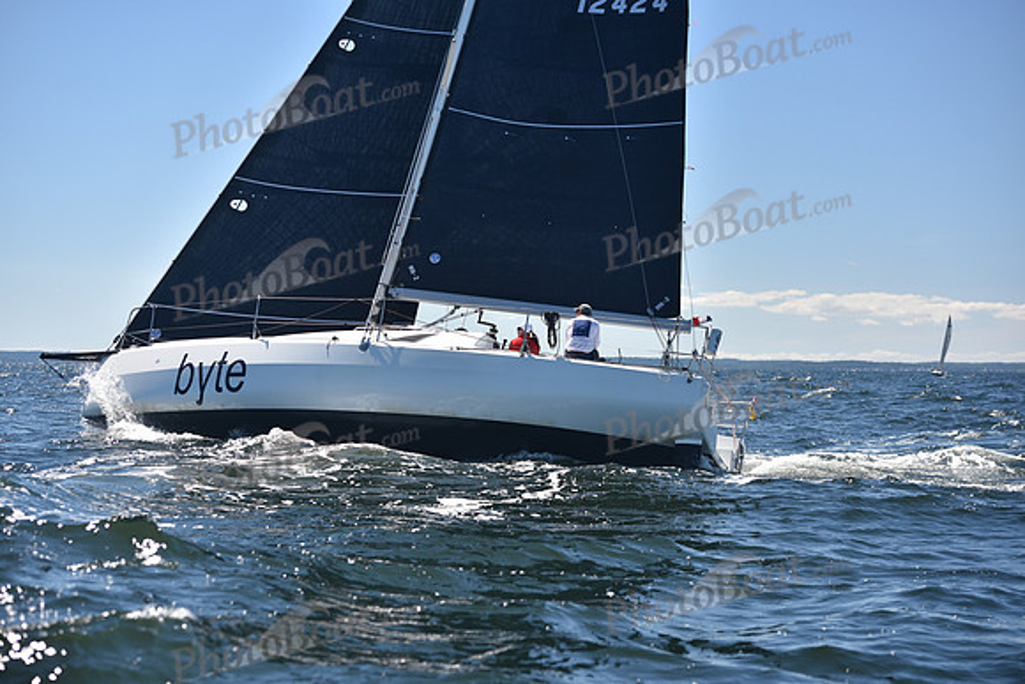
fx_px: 1993
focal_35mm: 70
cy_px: 342
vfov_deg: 19.5
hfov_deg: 28.8
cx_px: 512
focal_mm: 70
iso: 200
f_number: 4
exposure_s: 1/800
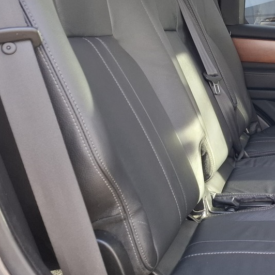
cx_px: 339
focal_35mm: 55
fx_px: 494
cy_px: 85
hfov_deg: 27.1
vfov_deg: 30.8
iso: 200
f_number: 1.8
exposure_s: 1/100
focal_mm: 5.54
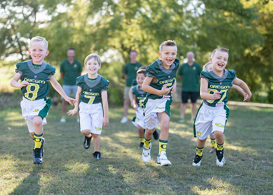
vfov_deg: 25.7
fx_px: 427
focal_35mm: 55
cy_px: 98
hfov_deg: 35.4
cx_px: 136
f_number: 1.2
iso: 125
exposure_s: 1/1250
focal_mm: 50
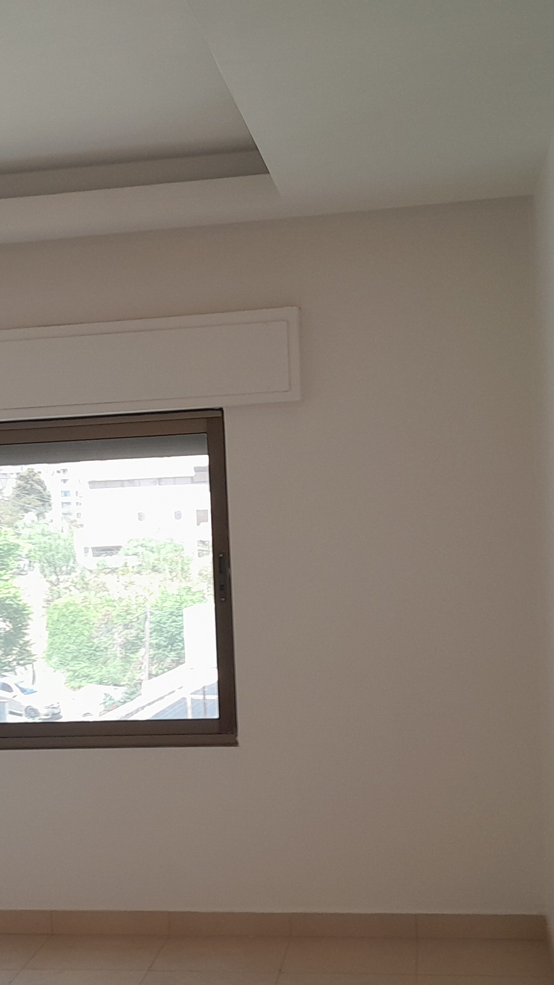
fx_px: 1488
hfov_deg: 20.8
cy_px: 618
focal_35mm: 57
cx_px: 111
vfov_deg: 36.4
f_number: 1.8
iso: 40
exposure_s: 1/50
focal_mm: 3.98
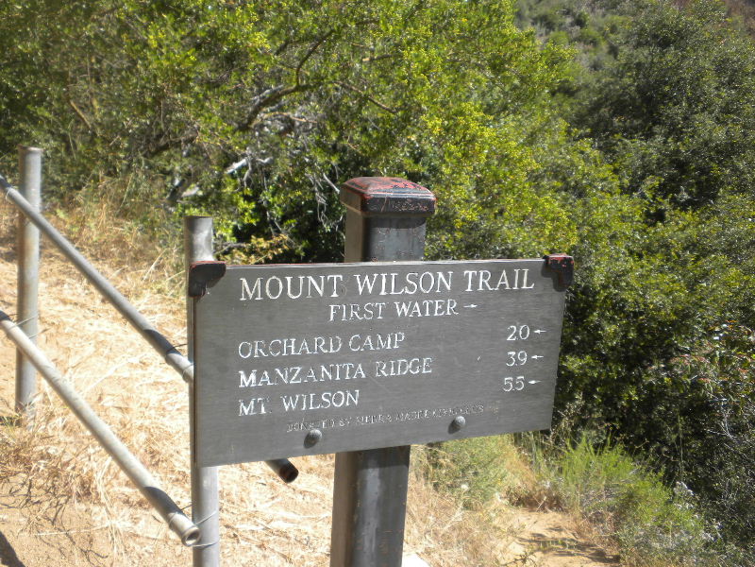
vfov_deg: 38.7
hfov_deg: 50.1
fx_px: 807
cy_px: 284
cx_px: 378
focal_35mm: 37
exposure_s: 1/296
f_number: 3.5
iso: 64
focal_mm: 6.6
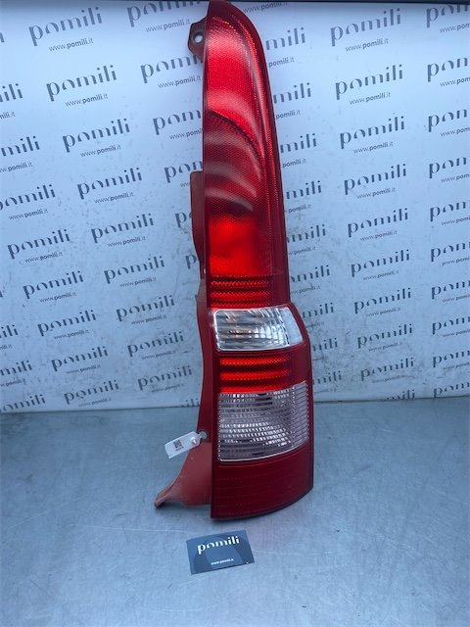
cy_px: 314
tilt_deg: -23.2
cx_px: 235
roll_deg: +0.1
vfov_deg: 67.3
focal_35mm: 26
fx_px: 471
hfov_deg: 53.1
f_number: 1.8
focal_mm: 4.25
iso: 32
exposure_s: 1/1135
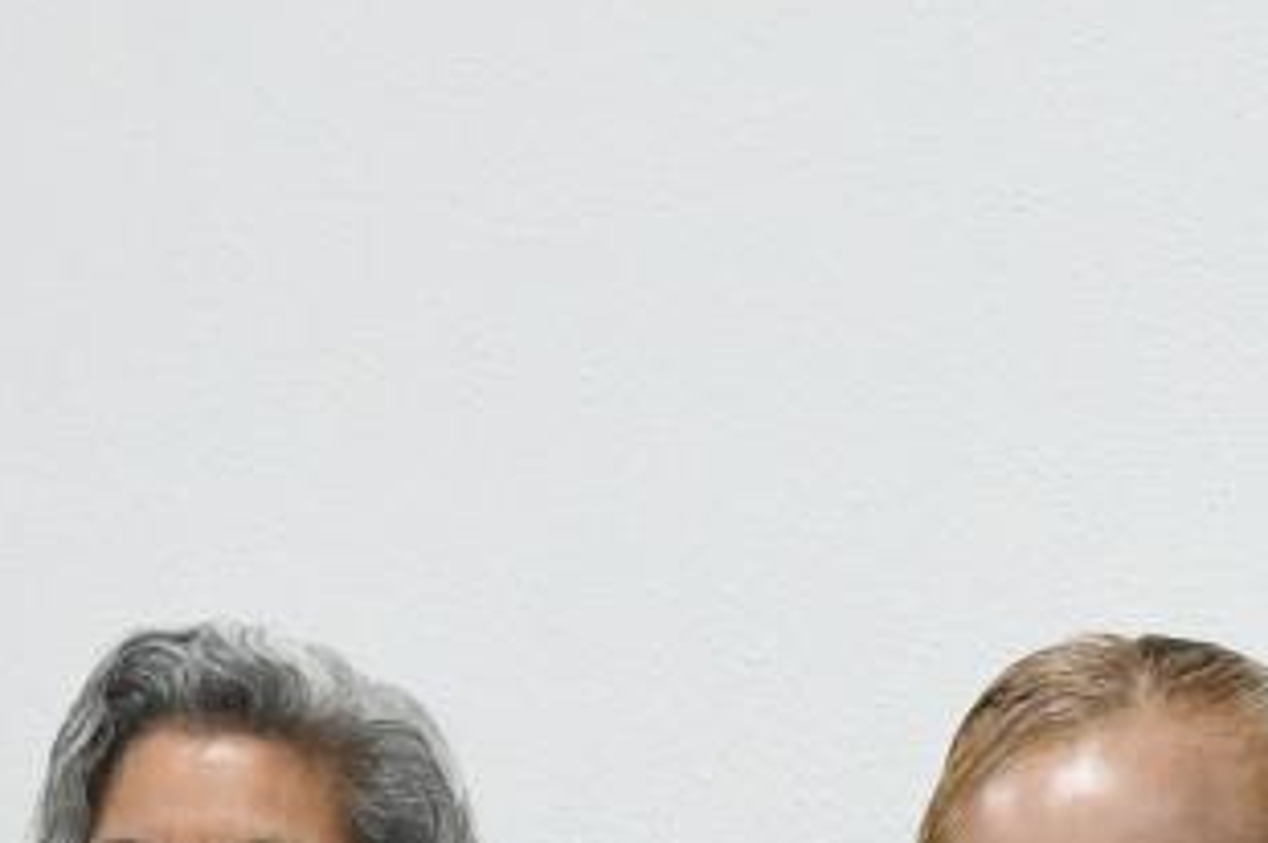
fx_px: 7178
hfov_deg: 10.1
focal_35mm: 204
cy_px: 1248
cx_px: 295
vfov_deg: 6.6
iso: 4000
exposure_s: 1/125
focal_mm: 26
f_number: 5
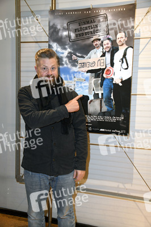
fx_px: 239
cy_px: 114
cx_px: 76
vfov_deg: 50.7
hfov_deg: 35.0
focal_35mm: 38
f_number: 6.3
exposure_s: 1/60
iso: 3200
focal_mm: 38
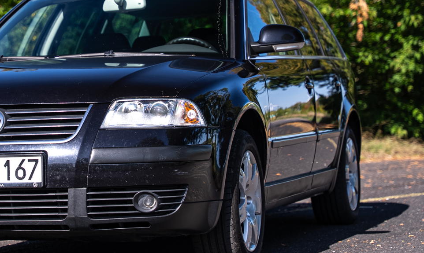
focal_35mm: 133
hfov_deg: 15.8
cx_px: 118
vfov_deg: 9.5
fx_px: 1518
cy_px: 100
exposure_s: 1/200
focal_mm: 70
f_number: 3.2
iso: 160
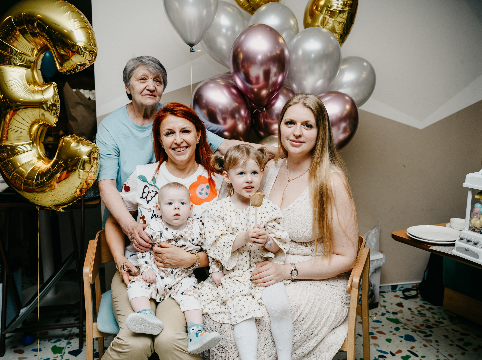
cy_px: 190
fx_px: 428
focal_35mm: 31
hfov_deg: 58.8
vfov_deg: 45.6
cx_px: 235
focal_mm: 27
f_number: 3.5
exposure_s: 1/160
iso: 125
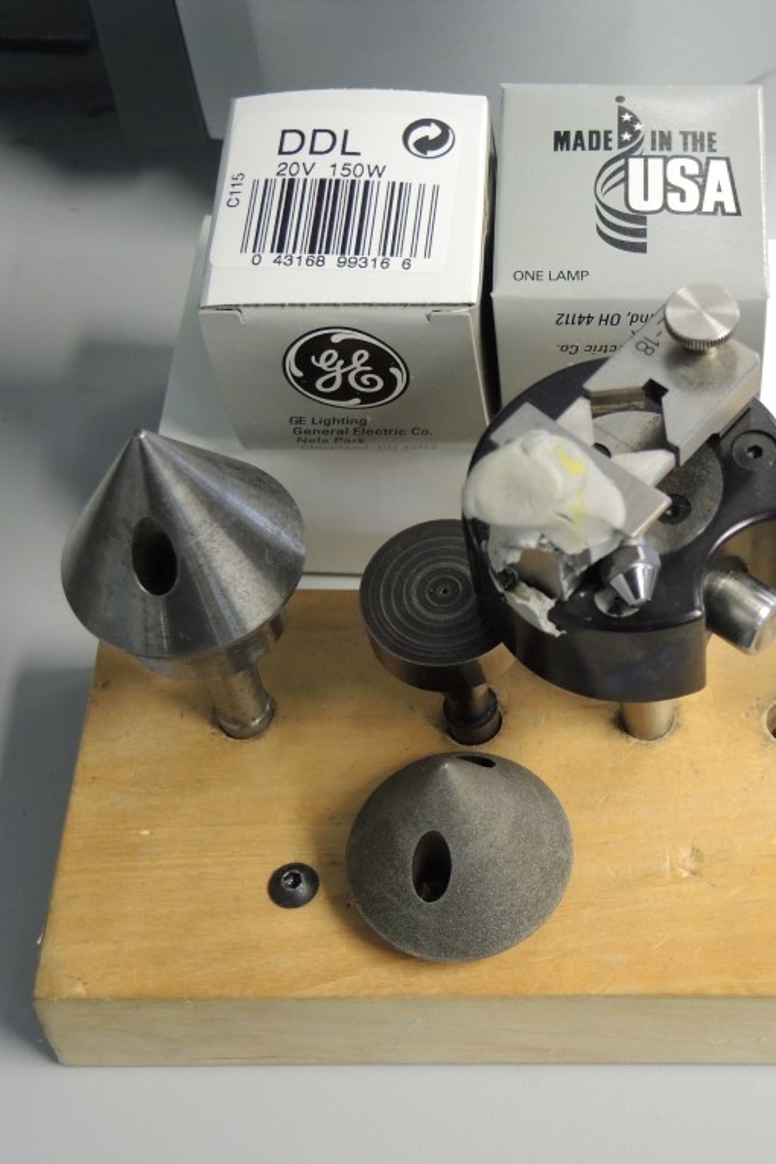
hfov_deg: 20.8
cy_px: 581
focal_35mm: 64
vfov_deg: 31.4
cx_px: 680
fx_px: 2069
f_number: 2.5
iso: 400
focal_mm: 9.9
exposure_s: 1/40
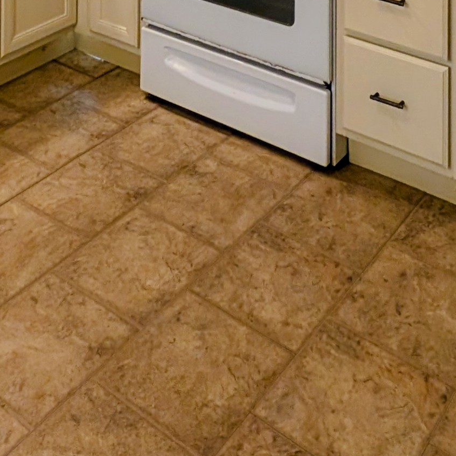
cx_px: 229
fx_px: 760
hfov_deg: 33.4
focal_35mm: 51
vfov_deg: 22.4
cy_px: -333
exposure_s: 1/120
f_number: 1.95
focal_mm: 2.23
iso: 203
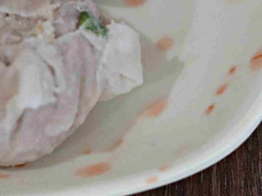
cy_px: -113
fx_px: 2529
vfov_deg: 4.4
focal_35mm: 334
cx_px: -87
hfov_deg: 5.9
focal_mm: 50
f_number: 3.2
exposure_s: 1/200
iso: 1100
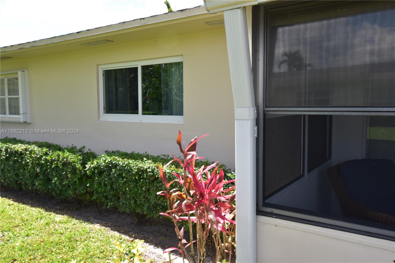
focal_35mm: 30
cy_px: 132
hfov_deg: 61.9
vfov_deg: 43.6
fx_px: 329
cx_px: 198
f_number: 10
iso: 400
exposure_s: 1/200
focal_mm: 20
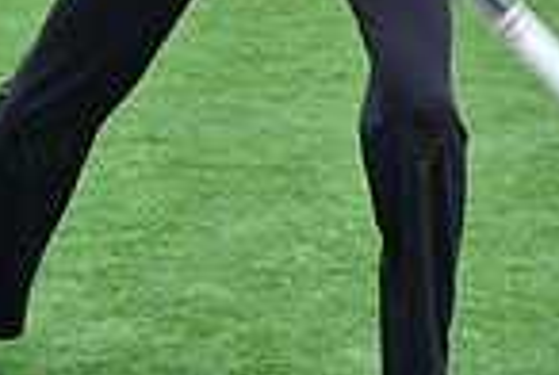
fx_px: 4543
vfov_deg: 4.6
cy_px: -474
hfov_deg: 7.0
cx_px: 312
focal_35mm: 292
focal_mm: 95
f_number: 5.6
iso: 200
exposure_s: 1/500
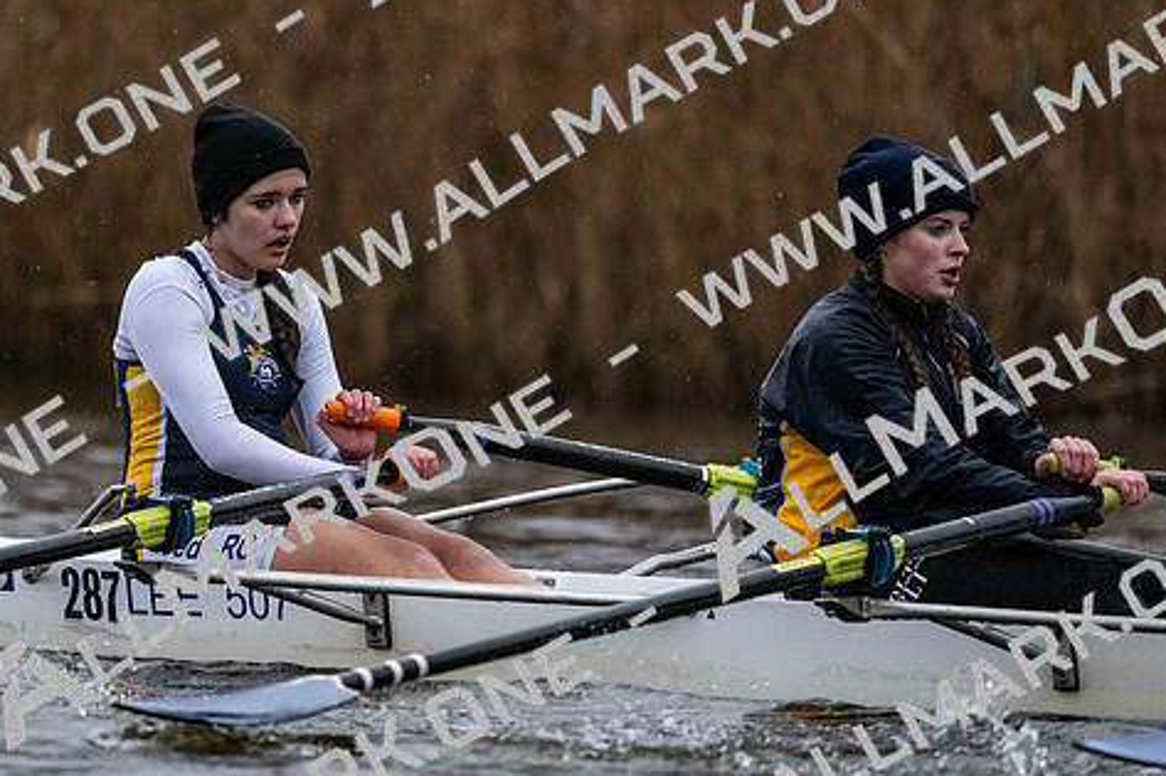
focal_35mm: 491
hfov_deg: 4.2
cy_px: 368
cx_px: 498
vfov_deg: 2.8
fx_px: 15897
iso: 7200
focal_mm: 400
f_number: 4.5
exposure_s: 1/1600
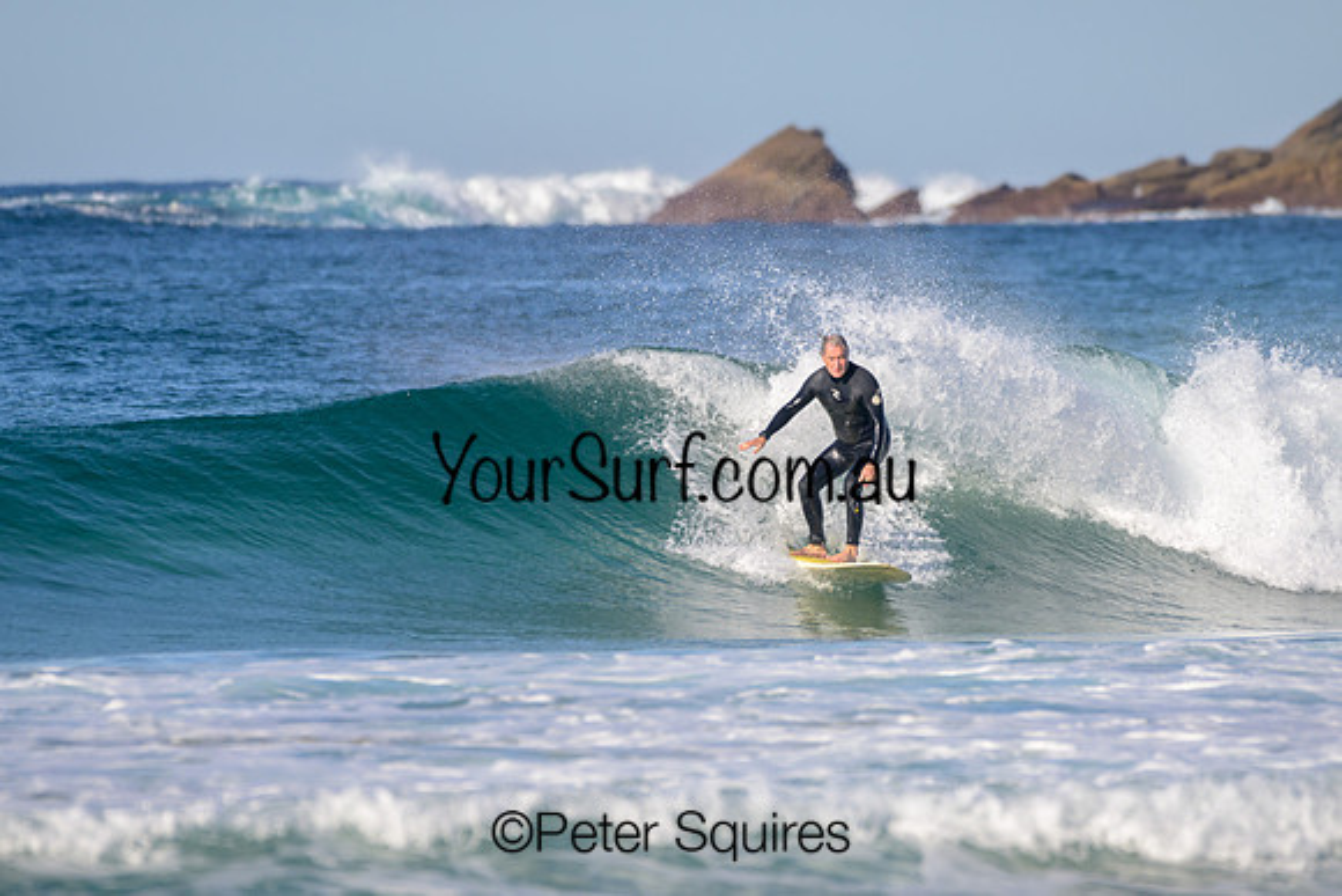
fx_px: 25579
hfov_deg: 3.0
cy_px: 432
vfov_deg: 2.0
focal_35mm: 686
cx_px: 743
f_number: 5.6
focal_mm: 500
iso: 180
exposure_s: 1/2000
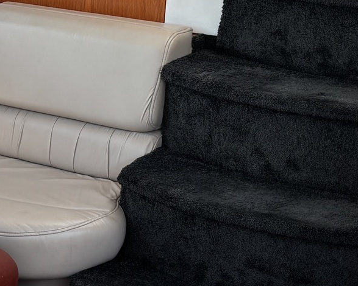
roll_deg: +0.6
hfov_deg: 16.5
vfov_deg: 14.3
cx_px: -146
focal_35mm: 108
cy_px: 151
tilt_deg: -17.0
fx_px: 1145
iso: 64
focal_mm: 5.96
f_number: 1.6
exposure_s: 1/135
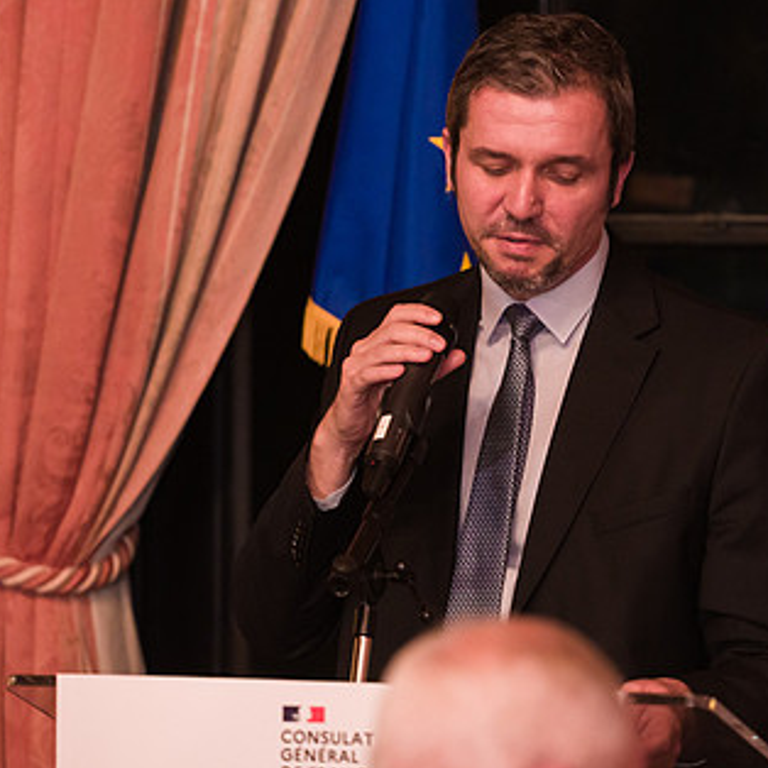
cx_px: 577
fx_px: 7104
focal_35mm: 283
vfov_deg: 6.2
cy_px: 345
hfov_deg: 6.2
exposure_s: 1/200
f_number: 3.2
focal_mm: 170
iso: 3200
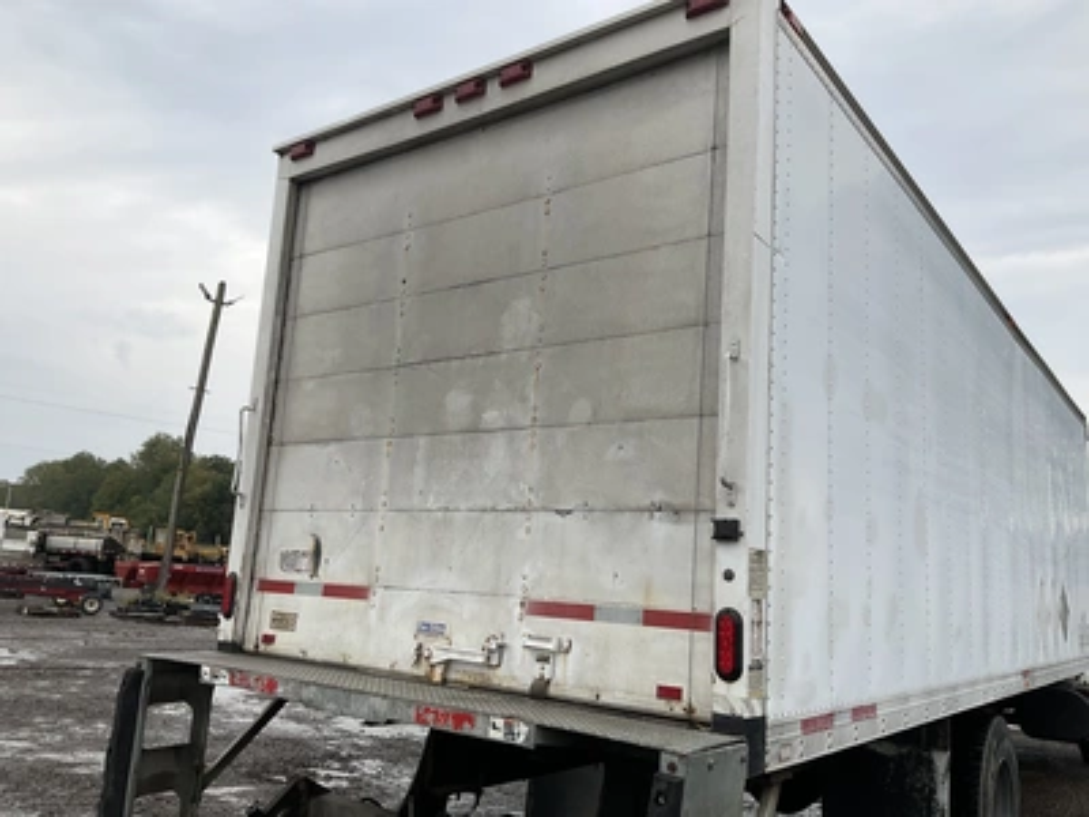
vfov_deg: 48.2
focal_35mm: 29
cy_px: 408
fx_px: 912
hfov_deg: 61.7
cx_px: 544
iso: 25
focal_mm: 3
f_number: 1.8
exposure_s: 1/842
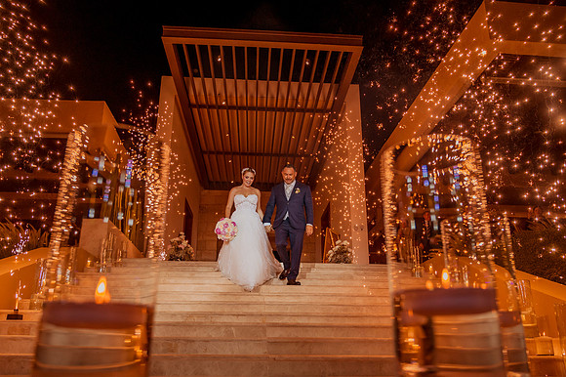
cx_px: 283
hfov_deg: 65.8
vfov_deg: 46.5
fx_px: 438
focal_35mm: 28
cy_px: 213
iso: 1250
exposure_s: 1/640
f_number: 4
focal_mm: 24
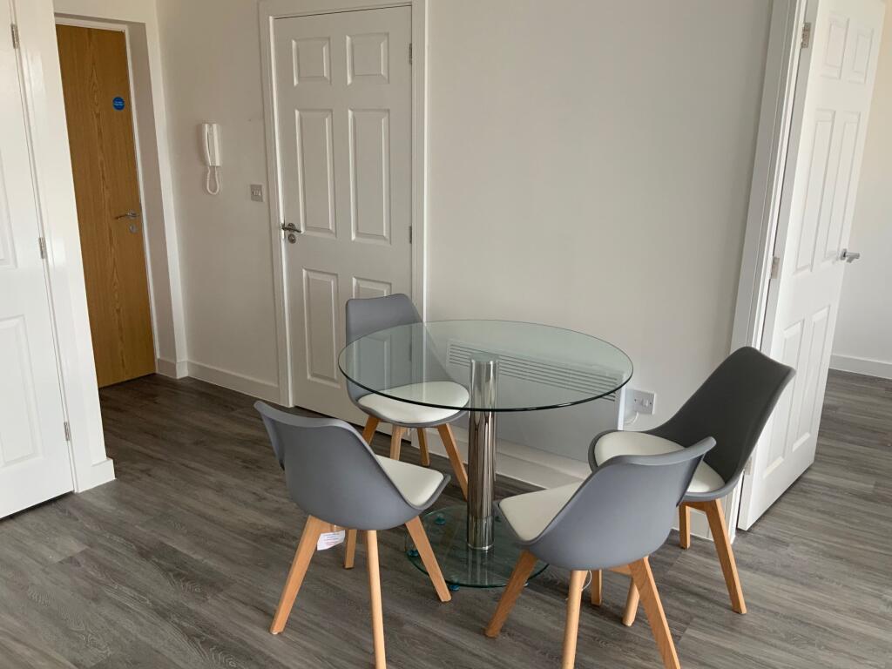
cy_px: 334
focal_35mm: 29
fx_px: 747
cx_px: 446
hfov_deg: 61.7
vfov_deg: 48.2
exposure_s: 1/115
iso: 64
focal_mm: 3
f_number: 1.8
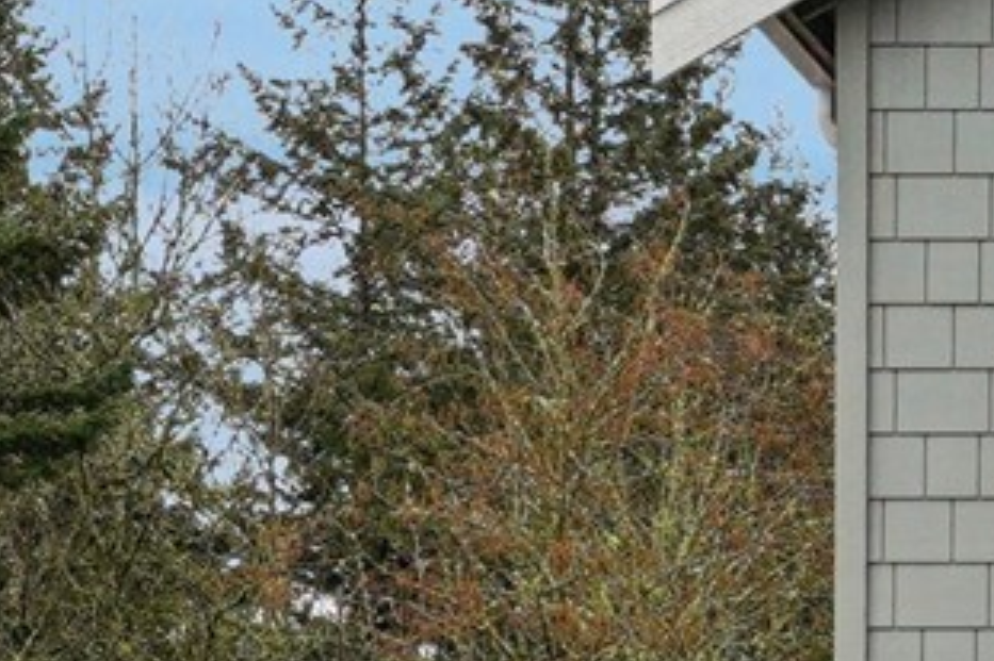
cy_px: 749
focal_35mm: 229
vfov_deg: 6.0
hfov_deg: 8.3
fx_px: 6319
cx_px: 2271
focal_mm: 28
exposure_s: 1/125
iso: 250
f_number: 8
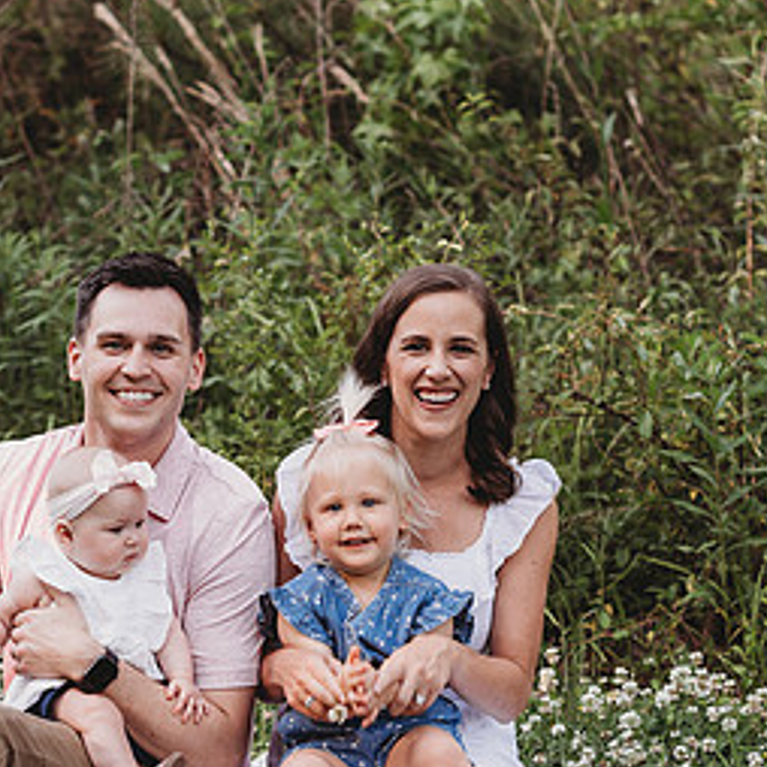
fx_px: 4738
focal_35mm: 189
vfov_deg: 9.3
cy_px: 470
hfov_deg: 9.2
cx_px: 235
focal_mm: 85
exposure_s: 1/200
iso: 100
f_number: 2.8
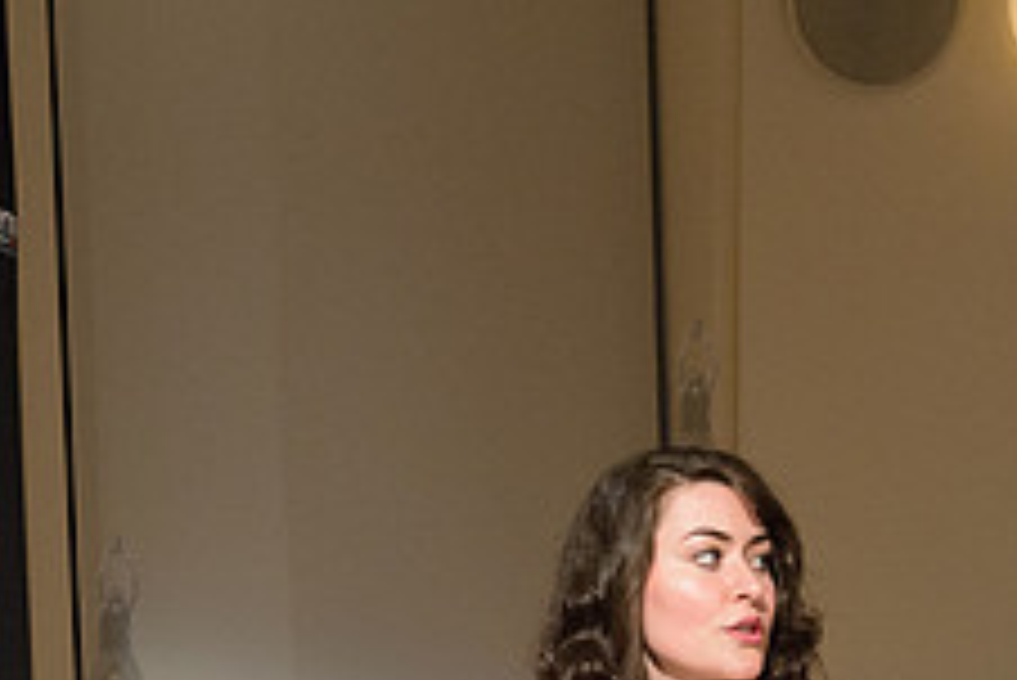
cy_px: 831
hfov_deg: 16.6
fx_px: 3477
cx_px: 693
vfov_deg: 10.9
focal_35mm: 123
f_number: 4
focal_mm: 48
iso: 2500
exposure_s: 1/320
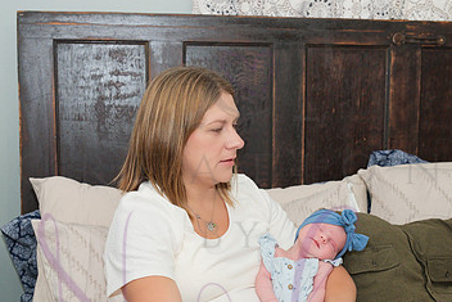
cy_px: 232
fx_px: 714
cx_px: 254
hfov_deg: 35.1
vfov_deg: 23.6
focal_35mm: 57
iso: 800
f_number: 4
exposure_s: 1/320
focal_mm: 34.5
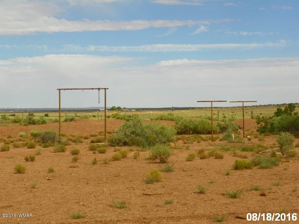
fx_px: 613
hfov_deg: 27.4
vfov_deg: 20.7
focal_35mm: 71
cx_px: 150
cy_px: 112
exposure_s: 1/320
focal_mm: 12.6
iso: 64
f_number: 5.6
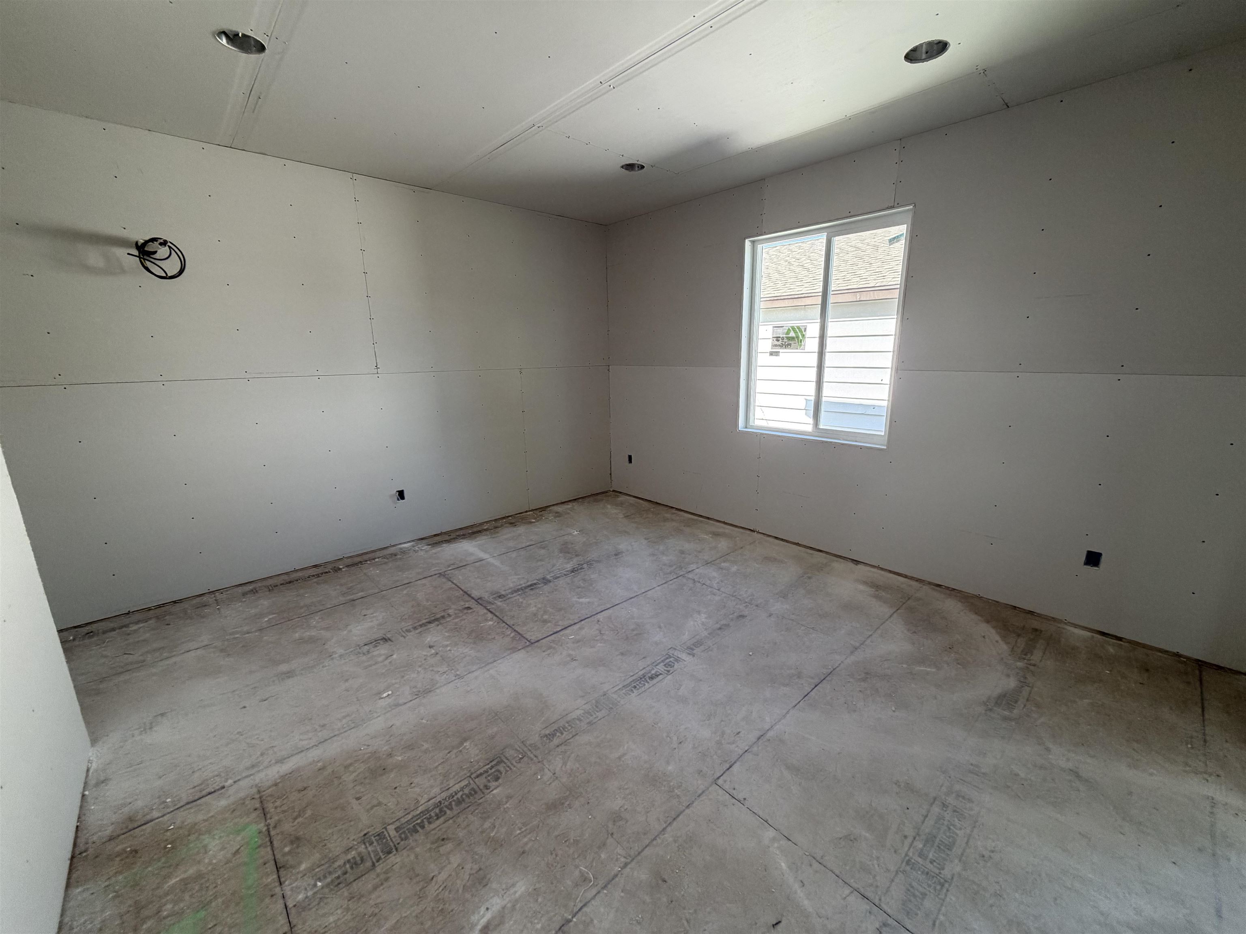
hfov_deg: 102.1
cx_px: 623
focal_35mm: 14
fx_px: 504
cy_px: 467
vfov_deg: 85.7
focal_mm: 2.22
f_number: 2.2
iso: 200
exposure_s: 1/121
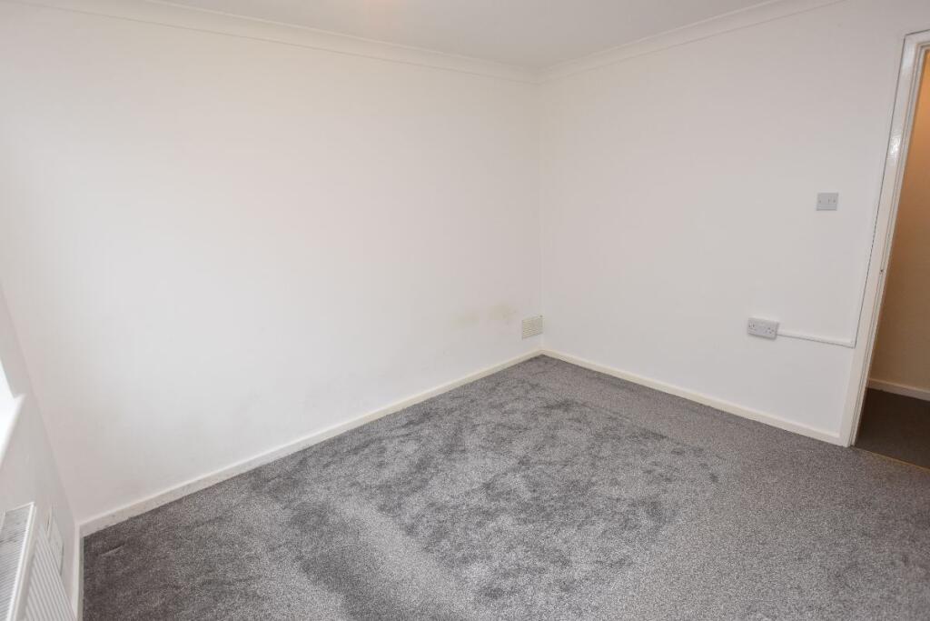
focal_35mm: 17
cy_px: 310
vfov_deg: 69.7
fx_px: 446
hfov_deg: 92.4
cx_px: 465
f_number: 4.5
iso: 800
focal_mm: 11.5
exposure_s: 1/160
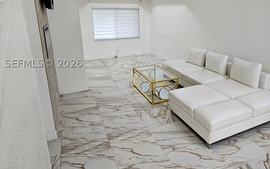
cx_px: 172
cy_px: 63
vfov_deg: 50.5
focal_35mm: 24
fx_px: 177
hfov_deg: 73.3
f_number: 2.2
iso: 80
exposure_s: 1/60
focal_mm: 2.2
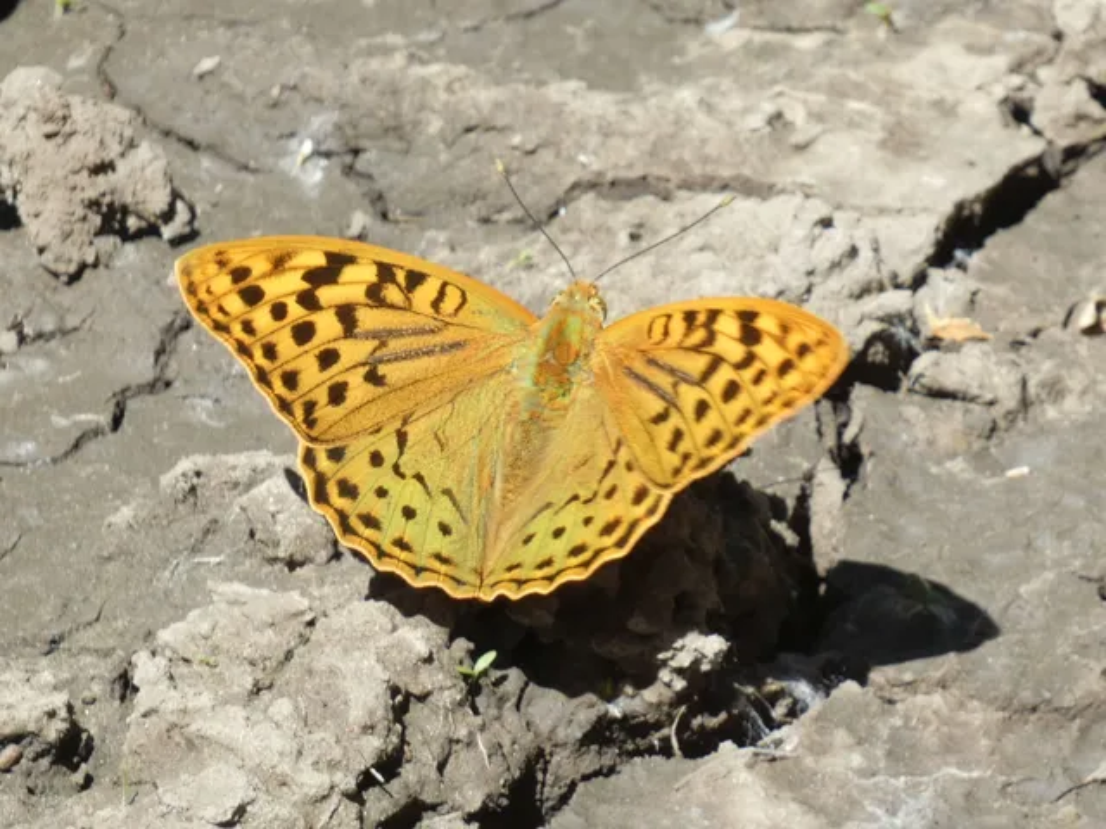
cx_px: 553
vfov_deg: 2.5
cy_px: 414
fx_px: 19170
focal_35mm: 600
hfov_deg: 3.3
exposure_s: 1/200
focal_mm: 107.6
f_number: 5.6
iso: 80
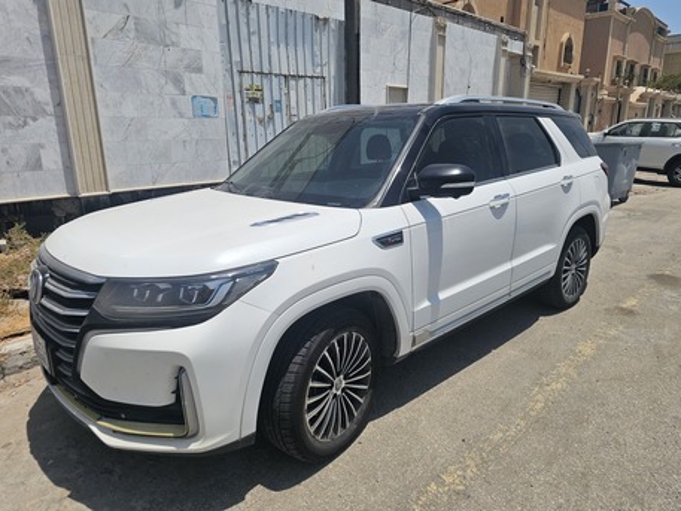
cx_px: 340
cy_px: 256
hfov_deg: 73.9
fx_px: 453
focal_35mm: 23
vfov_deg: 58.9
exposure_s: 1/1623
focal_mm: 6.3
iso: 10
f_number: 1.7
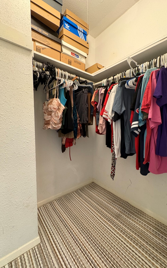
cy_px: 134
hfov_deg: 74.5
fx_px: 109
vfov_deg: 101.5
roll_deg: -1.0
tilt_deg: -4.0
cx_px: 93
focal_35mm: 15
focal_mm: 2.22
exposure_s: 1/60
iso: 640
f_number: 2.2
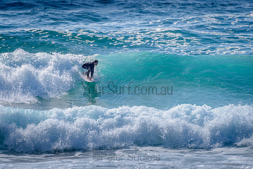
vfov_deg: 2.2
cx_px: 98
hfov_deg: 3.4
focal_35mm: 613
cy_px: 75
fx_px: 4310
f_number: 5.6
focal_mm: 500
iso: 140
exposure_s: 1/2000
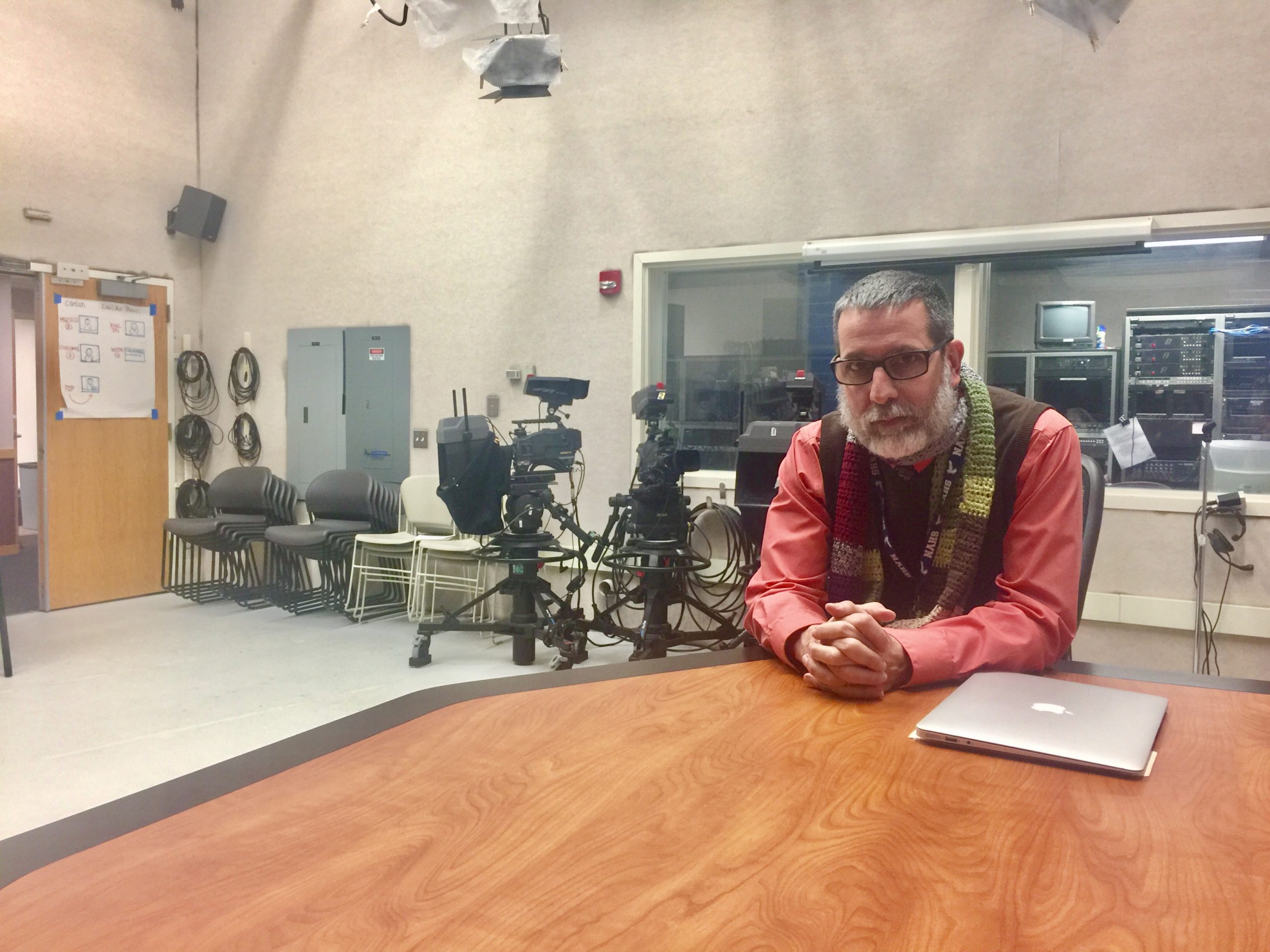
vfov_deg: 48.2
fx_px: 1064
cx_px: 635
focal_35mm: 29
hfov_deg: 61.7
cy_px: 476
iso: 64
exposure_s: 1/15
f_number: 2.2
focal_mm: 4.15
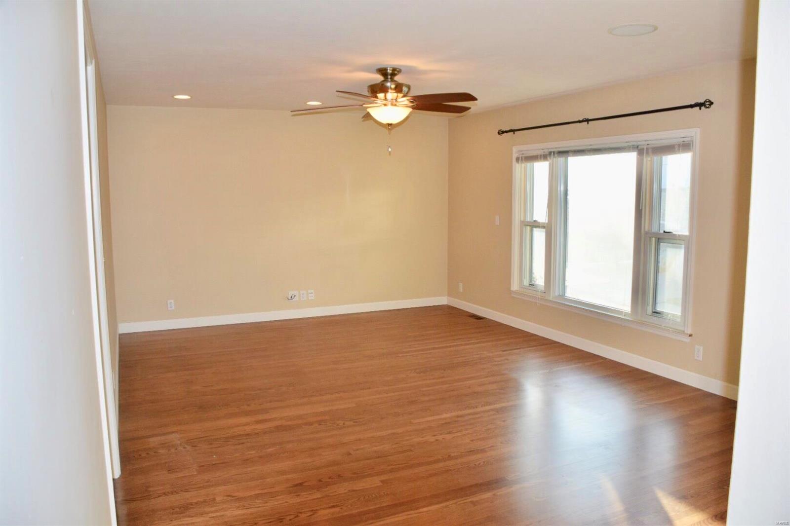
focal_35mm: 27
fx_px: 592
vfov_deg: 47.9
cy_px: 263
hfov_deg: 67.4
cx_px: 395
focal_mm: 18
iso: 360
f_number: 5.6
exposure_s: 1/125
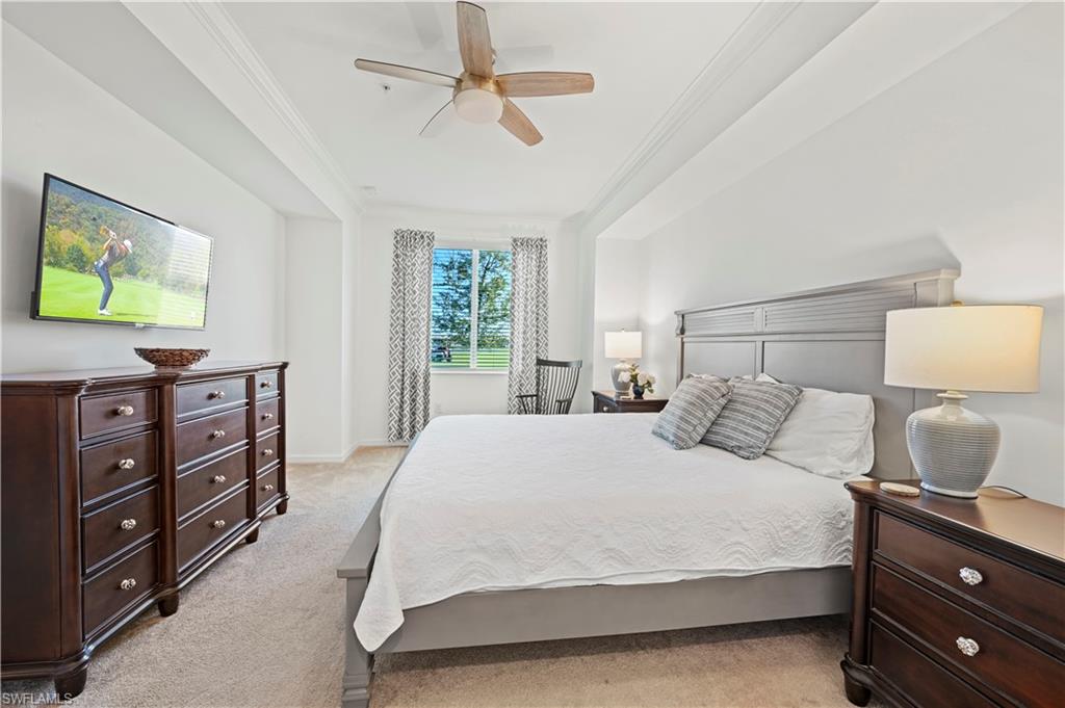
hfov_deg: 104.3
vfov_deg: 81.1
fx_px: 414
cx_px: 532
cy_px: 354
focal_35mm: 14
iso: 100
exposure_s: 3
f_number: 8
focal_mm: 14
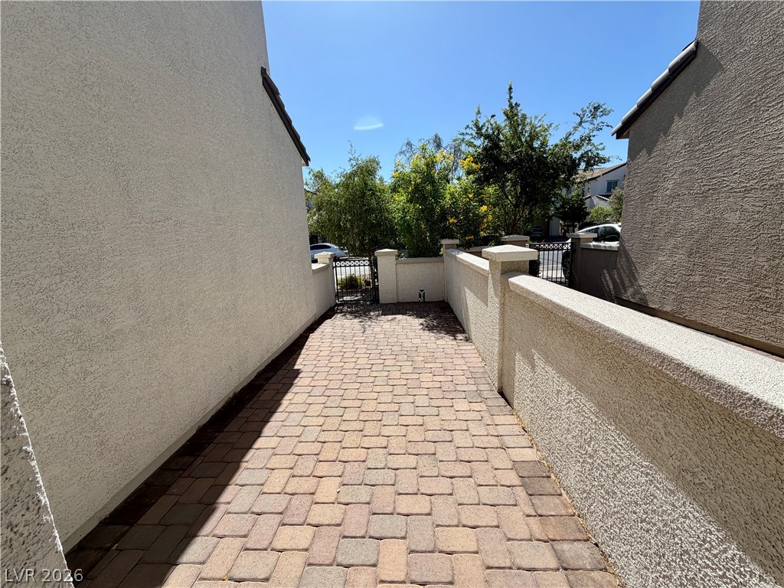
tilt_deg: -11.9
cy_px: 294
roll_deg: +2.7
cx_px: 392
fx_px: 317
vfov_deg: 85.7
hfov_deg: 102.1
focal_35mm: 14
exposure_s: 1/853
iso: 20
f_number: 2.2
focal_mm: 2.22
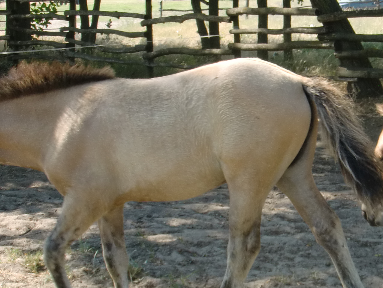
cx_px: 317
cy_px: 169
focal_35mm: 85
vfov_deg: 17.4
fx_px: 940
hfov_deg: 22.6
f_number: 3.9
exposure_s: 1/160
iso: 64
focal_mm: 6.66
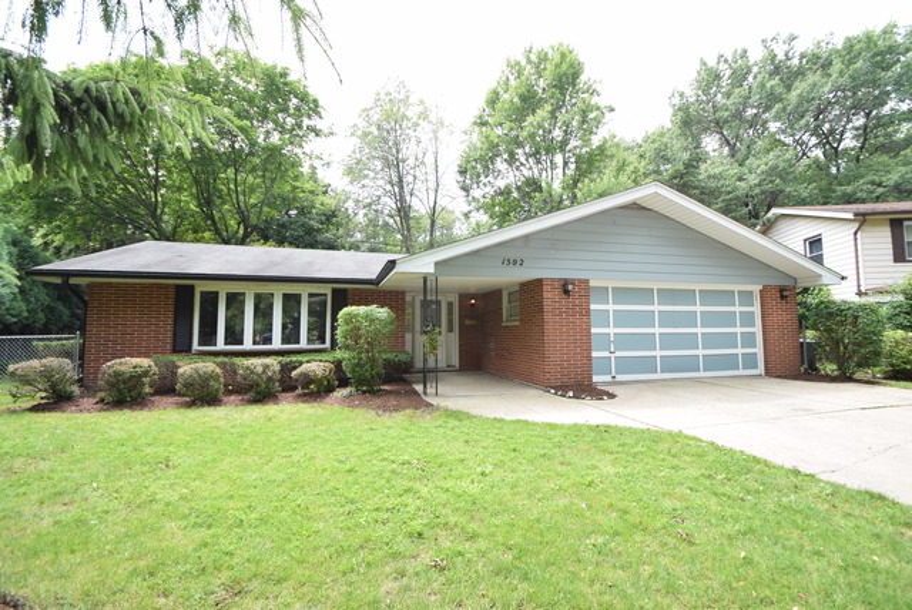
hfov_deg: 100.3
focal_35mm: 15
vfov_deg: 77.4
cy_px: 305
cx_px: 456
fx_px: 380
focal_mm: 10
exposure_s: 1/60
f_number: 5
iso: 100
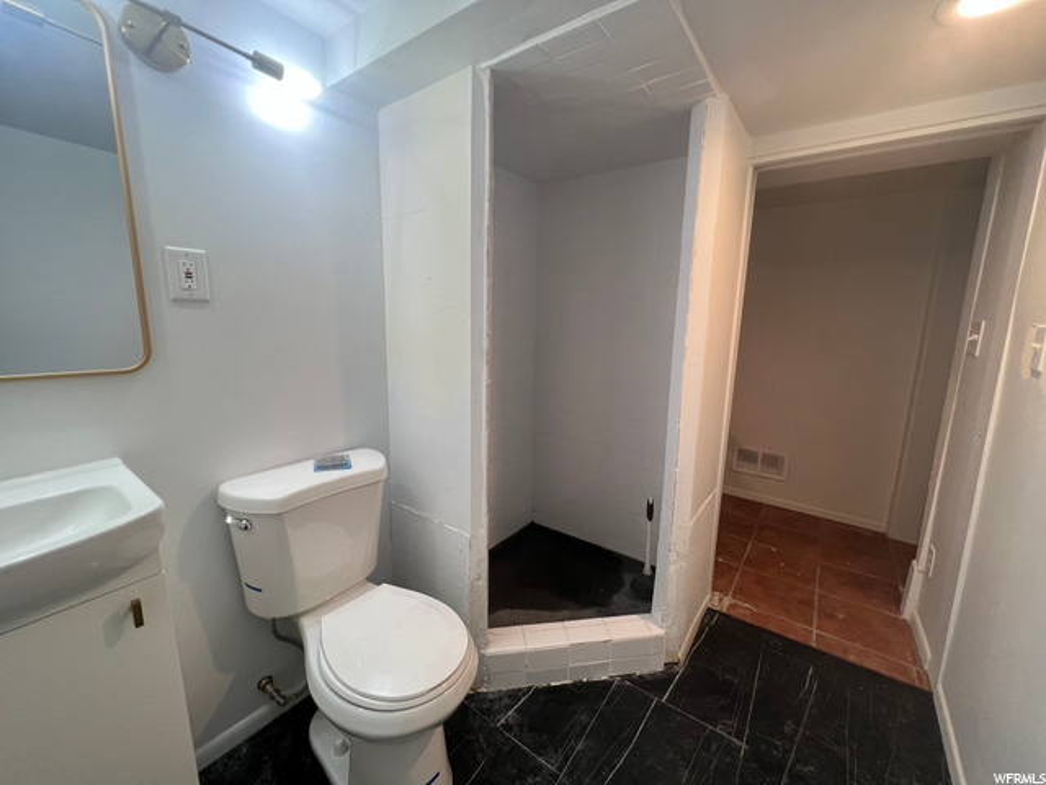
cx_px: 523
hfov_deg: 106.2
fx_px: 393
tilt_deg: -9.7
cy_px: 392
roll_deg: -1.0
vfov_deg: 89.9
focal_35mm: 13
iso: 125
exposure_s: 1/120
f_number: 1.8
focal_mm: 1.57
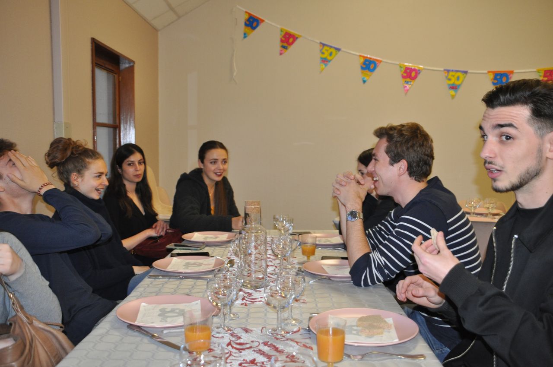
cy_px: 184
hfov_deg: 57.3
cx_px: 276
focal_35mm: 33
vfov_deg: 39.9
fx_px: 506
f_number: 3.8
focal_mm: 22
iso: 800
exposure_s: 1/60
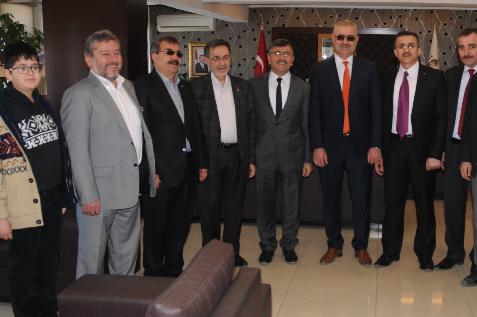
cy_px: 163
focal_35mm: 43
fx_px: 569
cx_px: 327
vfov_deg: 31.1
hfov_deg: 44.6
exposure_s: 1/60
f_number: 3.5
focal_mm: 18
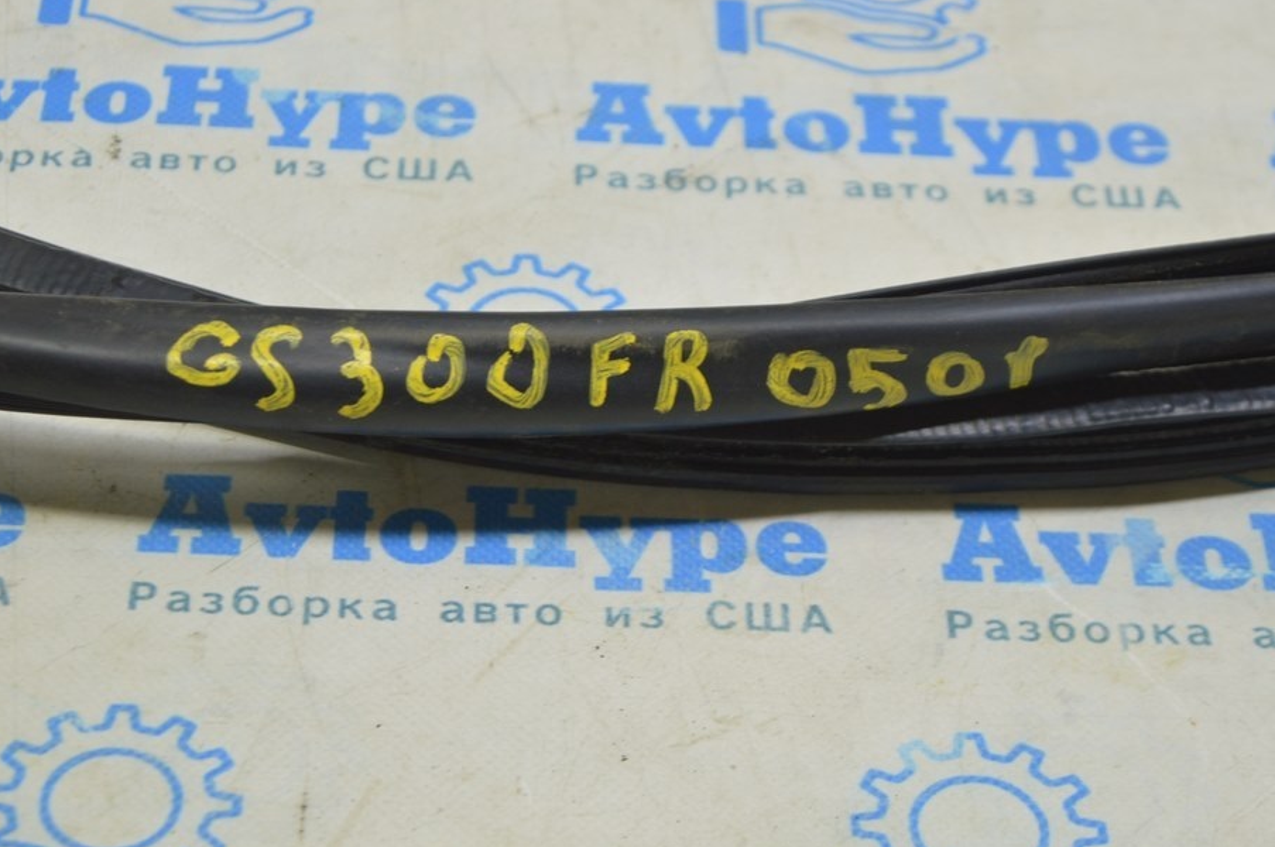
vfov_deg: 14.6
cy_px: 441
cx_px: 575
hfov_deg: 21.8
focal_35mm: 94
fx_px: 3310
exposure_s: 1/20
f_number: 5.6
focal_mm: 55
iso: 400
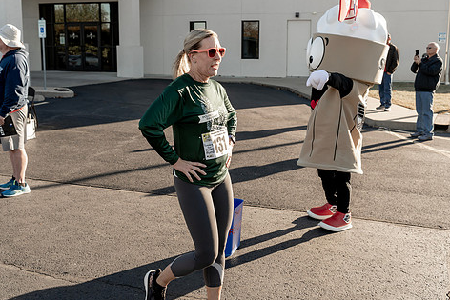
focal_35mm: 43
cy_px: 140
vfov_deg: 31.2
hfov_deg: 45.3
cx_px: 256
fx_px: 538
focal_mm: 35
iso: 320
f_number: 5
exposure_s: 1/500
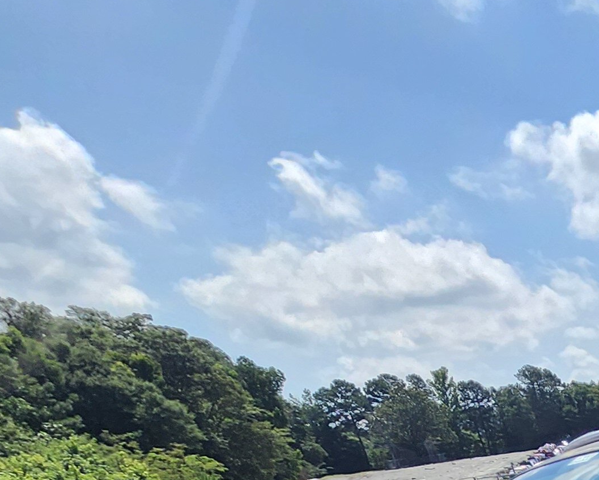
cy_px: 798
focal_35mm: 48
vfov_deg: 22.7
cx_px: 1030
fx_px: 851
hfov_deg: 23.6
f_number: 2.2
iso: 40
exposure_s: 1/1718
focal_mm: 1.74
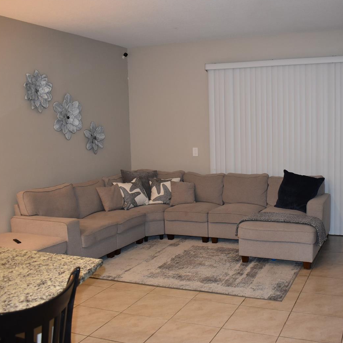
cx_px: 226
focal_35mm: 39
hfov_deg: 42.3
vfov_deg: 42.8
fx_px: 437
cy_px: 171
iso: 900
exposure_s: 1/60
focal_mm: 20
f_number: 3.5
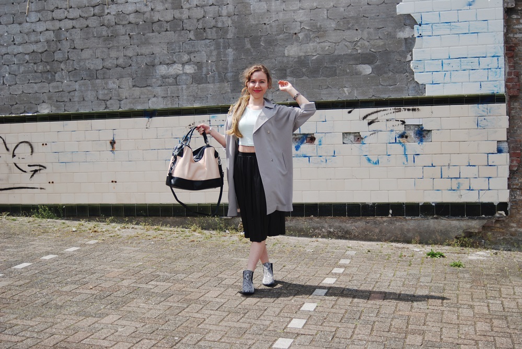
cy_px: 174
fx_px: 762
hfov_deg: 37.8
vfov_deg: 25.8
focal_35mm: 52
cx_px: 261
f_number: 3.8
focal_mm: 35
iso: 100
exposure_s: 1/1000
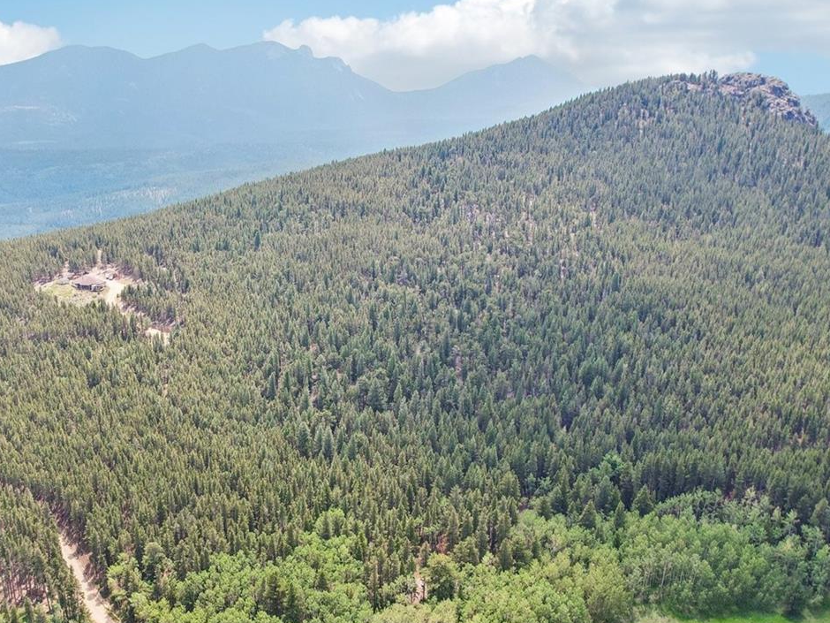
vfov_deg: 38.8
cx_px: 252
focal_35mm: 36
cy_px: 453
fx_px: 863
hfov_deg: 50.1
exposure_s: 1/250
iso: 150
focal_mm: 8.4
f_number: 2.8
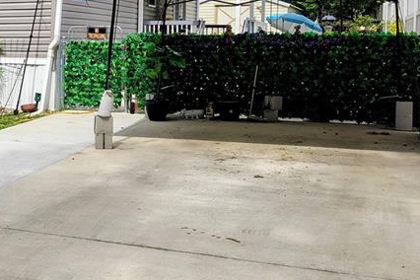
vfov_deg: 22.4
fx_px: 700
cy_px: 71
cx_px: -29
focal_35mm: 60
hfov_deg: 30.3
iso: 100
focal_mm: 5.56
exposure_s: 1/1464
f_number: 1.8
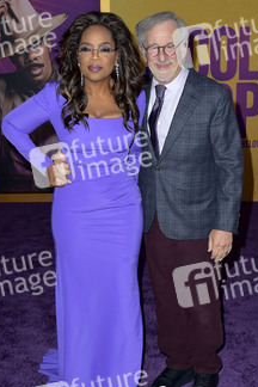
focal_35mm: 42
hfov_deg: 31.9
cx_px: 126
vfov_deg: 46.3
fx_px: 451
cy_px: 220
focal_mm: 34
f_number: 6.3
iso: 320
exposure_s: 1/250
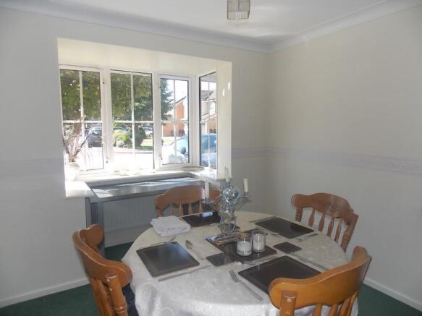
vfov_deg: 58.9
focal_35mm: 23
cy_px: 158
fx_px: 280
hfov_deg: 73.9
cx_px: 211
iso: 80
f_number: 3.1
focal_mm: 4
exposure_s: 1/100
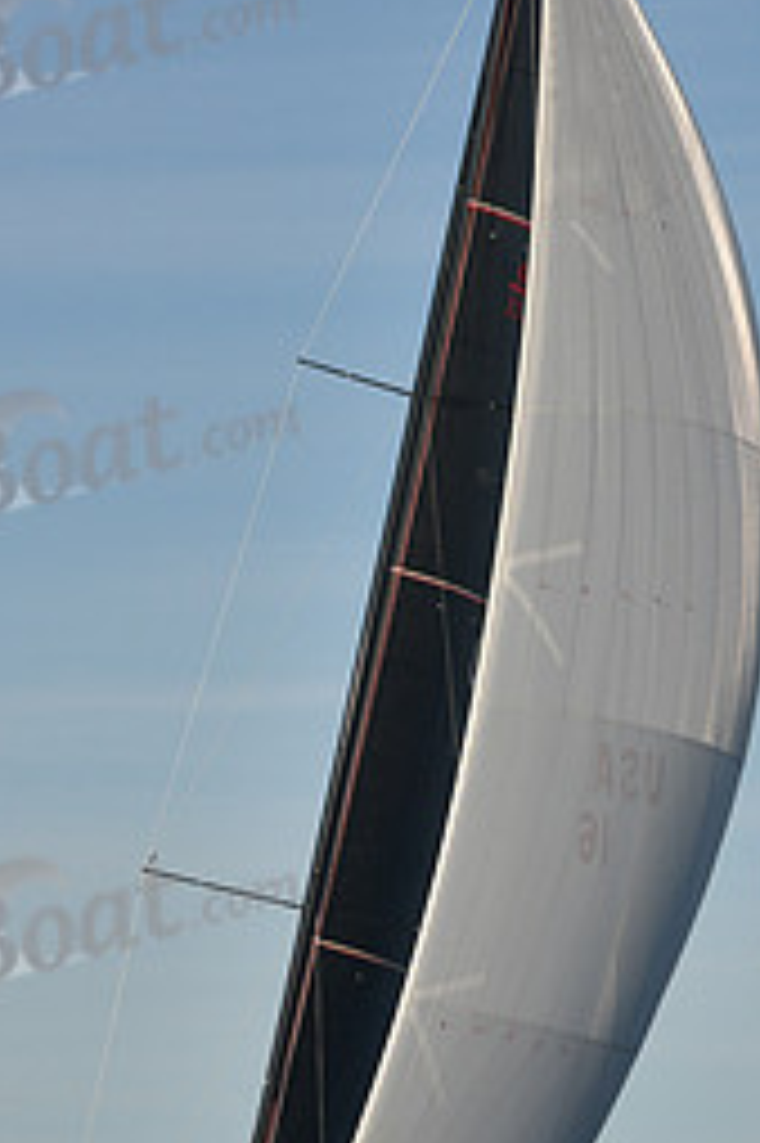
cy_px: 657
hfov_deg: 5.2
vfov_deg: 7.8
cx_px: 533
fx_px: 8402
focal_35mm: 265
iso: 250
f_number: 6.3
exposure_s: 1/800
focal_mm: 116
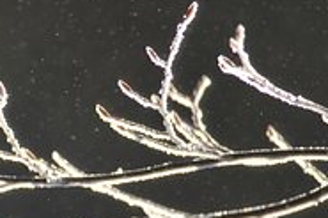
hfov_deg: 1.7
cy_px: 175
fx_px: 11315
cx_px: -98
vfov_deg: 1.1
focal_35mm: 1243
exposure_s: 1/1000
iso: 200
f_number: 4
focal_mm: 300
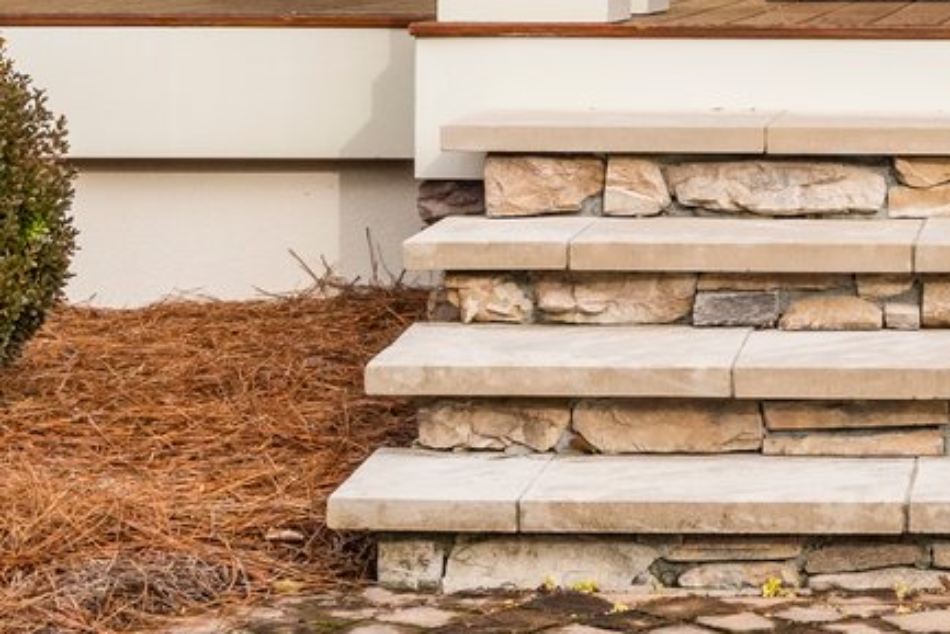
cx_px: 1088
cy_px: -464
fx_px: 3247
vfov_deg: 10.6
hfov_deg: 16.1
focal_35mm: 123
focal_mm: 26
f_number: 7.1
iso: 250
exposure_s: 1/400
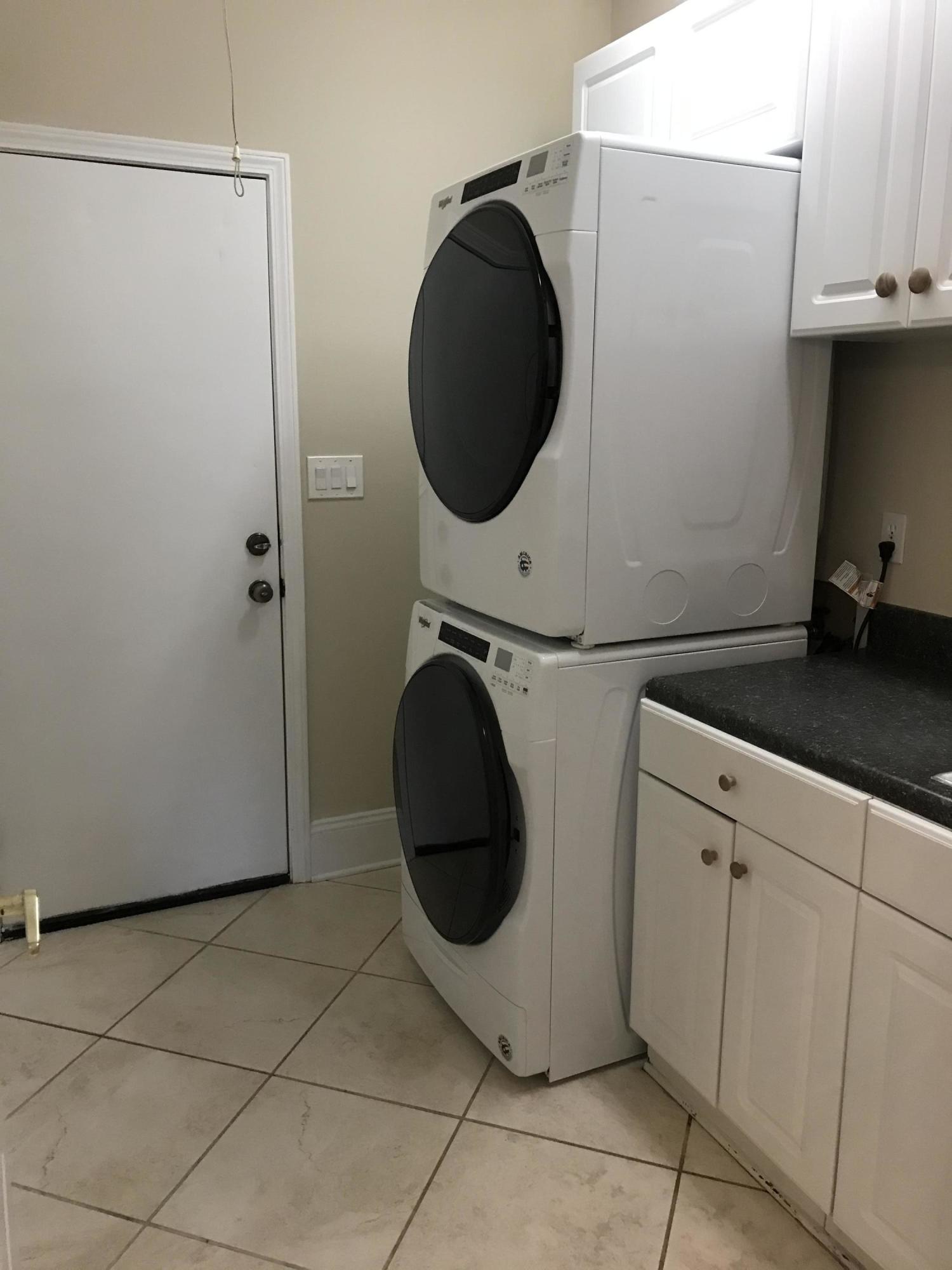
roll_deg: -0.3
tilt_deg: -12.2
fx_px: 1027
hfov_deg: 49.7
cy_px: 635
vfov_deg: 63.4
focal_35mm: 28
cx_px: 476
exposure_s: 1/15
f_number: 1.8
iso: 64
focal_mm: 3.99
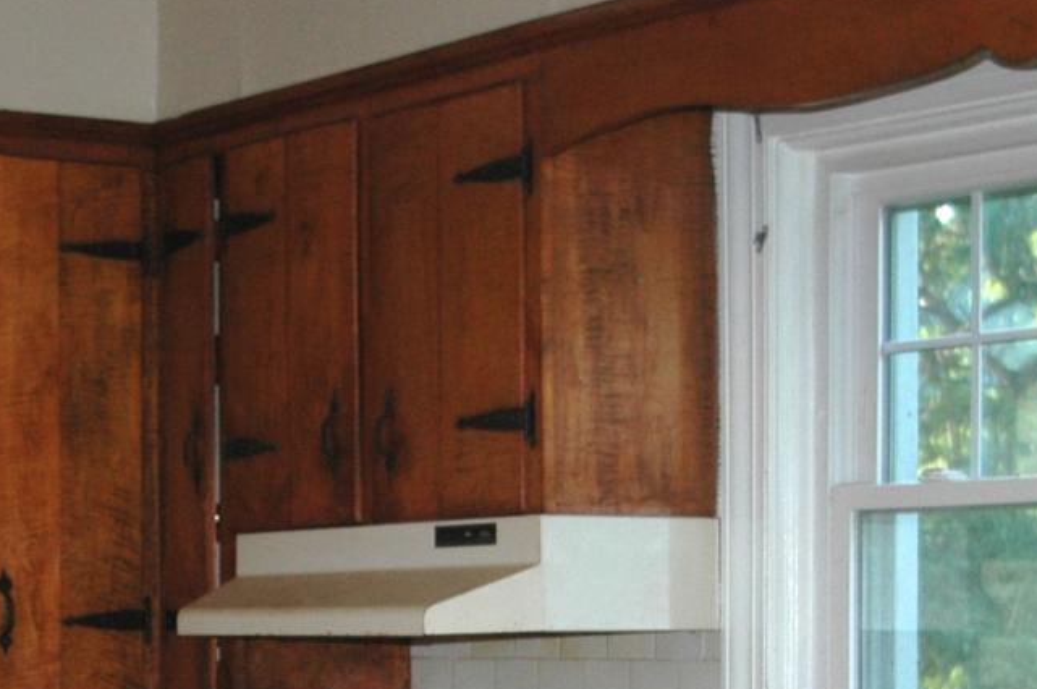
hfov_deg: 17.8
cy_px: 882
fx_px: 3309
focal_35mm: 115
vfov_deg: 11.6
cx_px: 333
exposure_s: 1/60
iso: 200
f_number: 3.8
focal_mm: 24
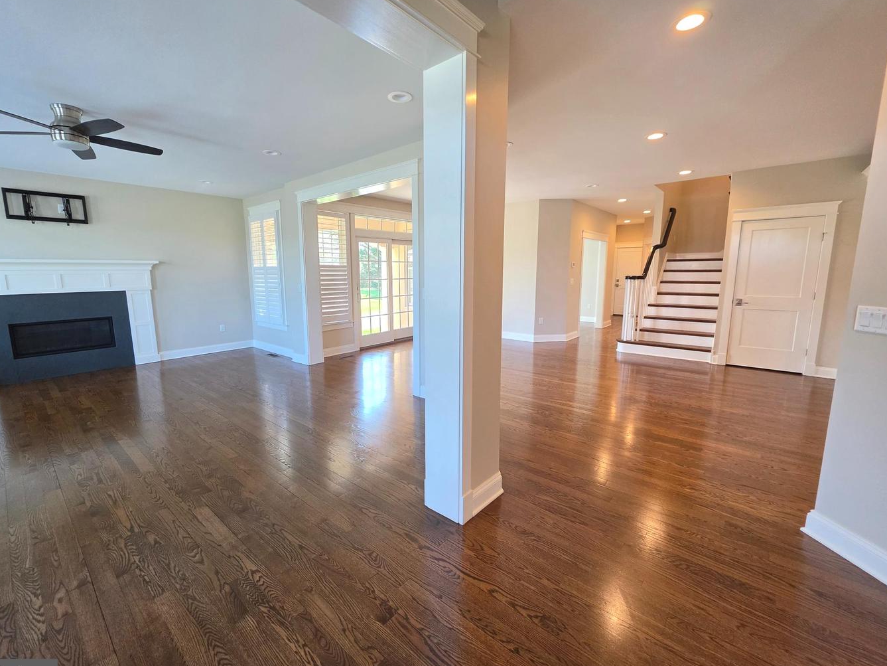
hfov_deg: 102.0
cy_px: 339
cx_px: 419
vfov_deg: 85.7
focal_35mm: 14
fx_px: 359
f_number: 1.9
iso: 160
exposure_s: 1/120
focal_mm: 2.2
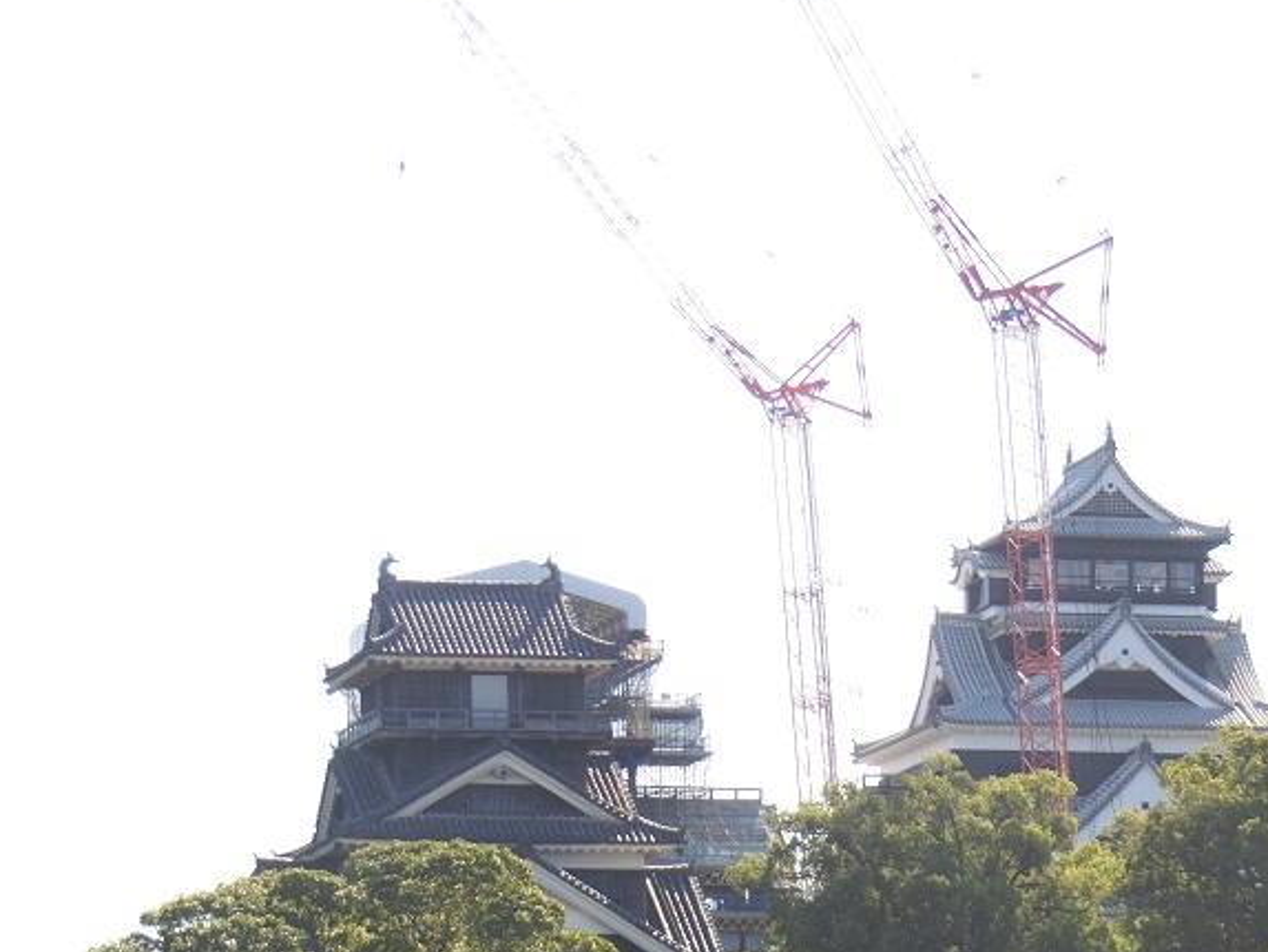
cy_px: 631
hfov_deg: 11.4
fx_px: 6338
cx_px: 794
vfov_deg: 8.6
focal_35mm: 173
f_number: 5.7
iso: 80
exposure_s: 1/200
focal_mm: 22.1
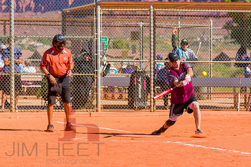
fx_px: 1552
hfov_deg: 9.2
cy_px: 68
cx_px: 148
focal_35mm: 223
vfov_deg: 6.2
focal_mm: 165
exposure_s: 1/1600
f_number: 5
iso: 400
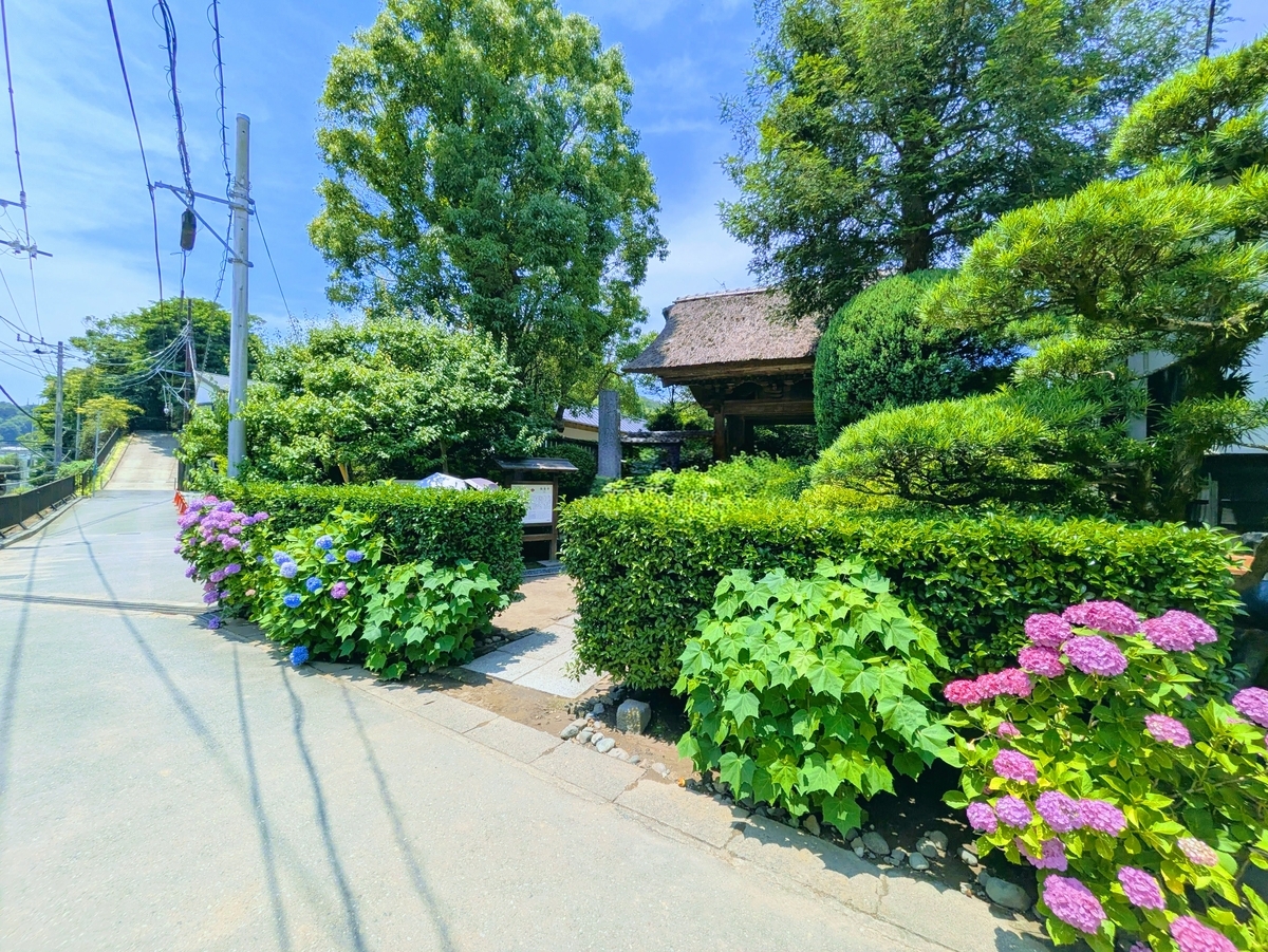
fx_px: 513
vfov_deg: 85.7
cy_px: 476
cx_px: 634
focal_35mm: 14
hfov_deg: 102.0
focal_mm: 1.83
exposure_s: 1/2137
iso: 50
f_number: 2.2
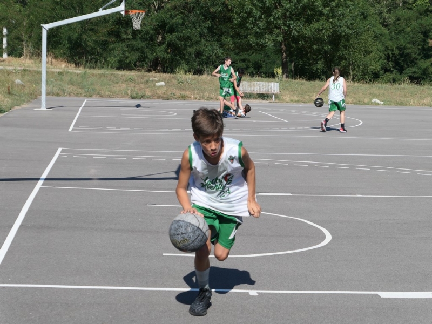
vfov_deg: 19.4
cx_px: 216
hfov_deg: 25.7
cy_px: 162
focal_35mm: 76
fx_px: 948
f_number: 3.5
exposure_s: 1/1600
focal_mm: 25.8
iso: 125
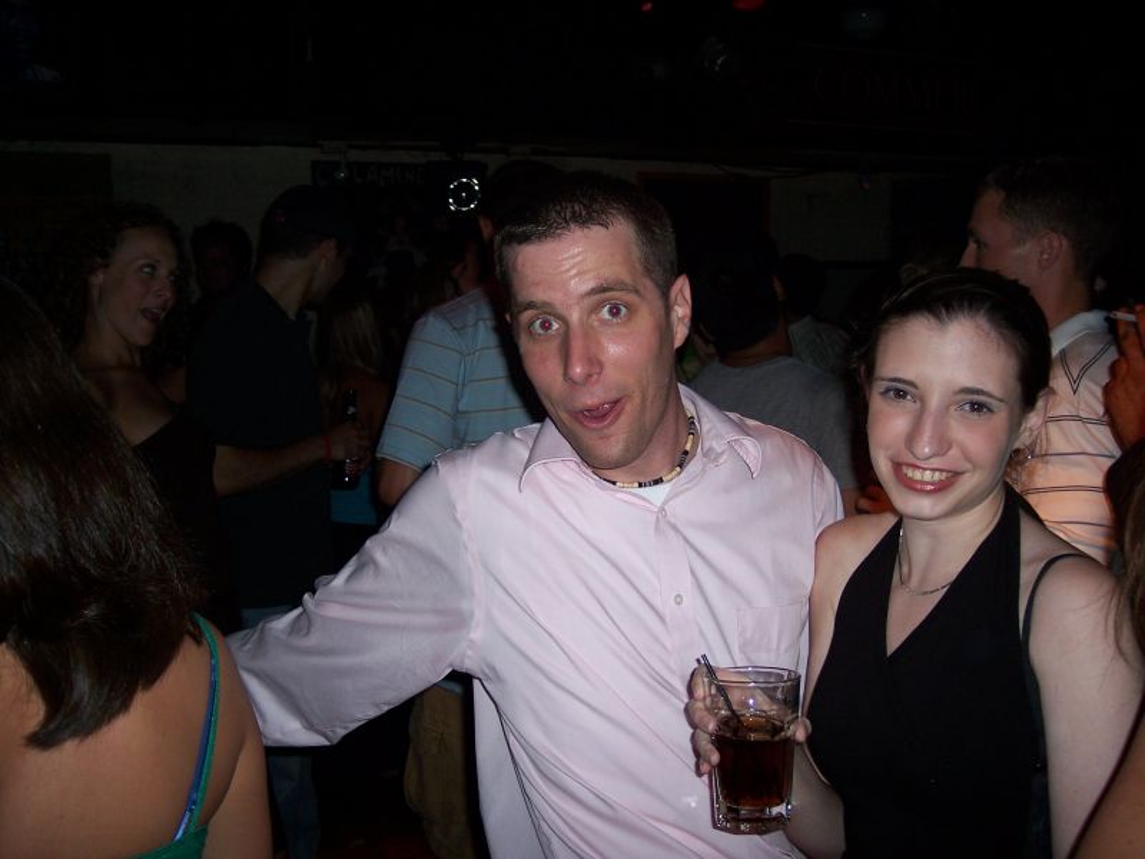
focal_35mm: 39
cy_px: 430
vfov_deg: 36.8
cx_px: 572
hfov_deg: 47.9
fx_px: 1290
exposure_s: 1/60
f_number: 2.8
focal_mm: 8
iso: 100
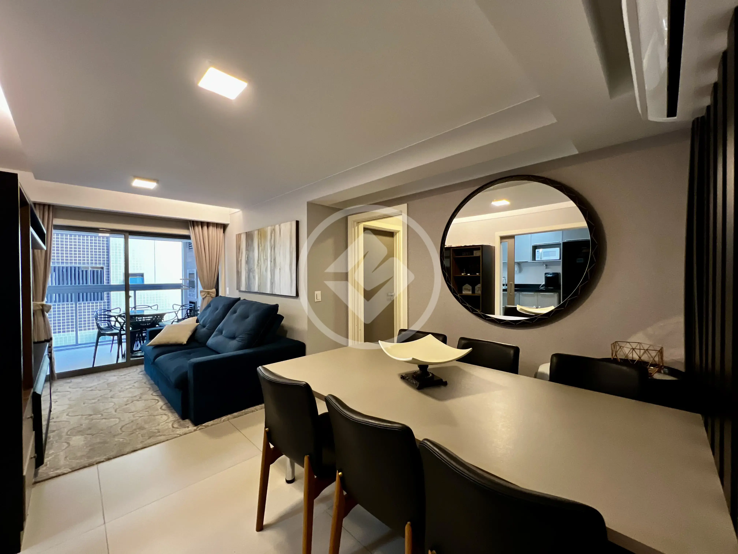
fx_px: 277
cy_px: 277
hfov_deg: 106.2
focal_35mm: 13
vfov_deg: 89.9
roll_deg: +0.4
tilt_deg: -0.4
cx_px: 369
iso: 320
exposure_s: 1/60
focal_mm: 1.57
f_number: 1.8
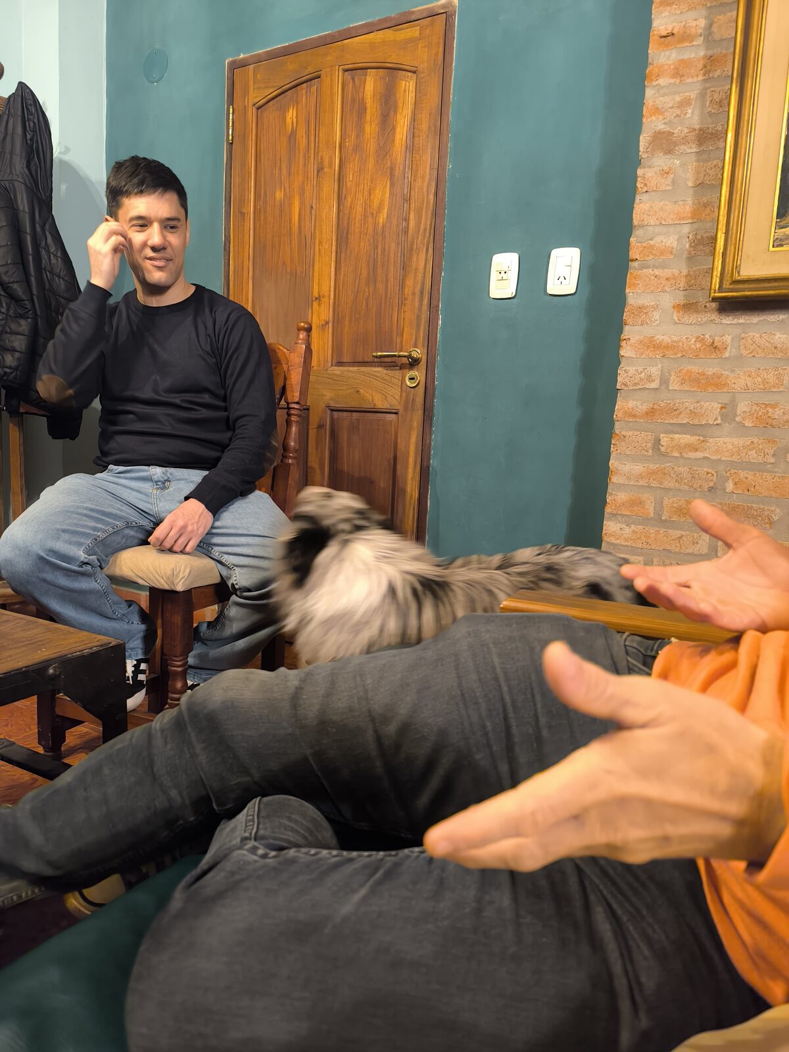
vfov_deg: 73.9
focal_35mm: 23
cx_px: 394
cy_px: 526
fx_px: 699
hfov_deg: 58.9
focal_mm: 6.14
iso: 5000
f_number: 1.65
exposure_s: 1/25
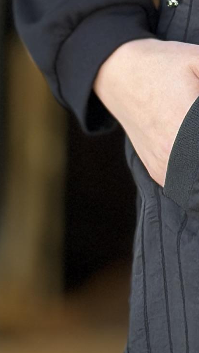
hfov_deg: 4.1
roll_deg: -1.0
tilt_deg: +1.3
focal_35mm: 288
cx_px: 455
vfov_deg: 7.4
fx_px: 2700
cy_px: -120
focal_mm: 6.86
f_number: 1.78
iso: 125
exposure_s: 1/172
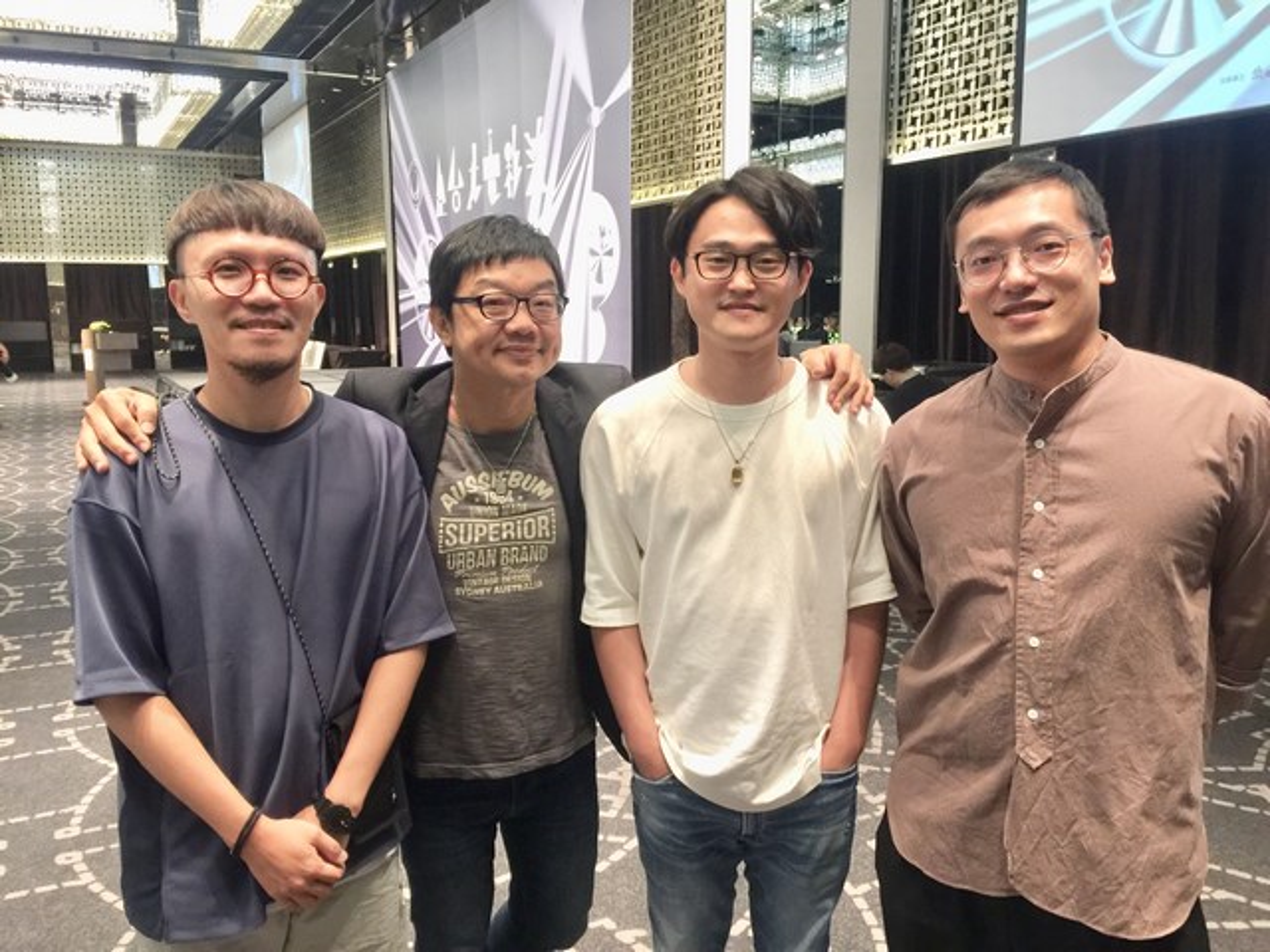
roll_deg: -0.9
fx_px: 1064
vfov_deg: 48.2
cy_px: 476
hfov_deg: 61.7
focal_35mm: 29
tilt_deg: -7.9
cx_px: 635
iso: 100
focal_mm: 4.15
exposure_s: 1/10
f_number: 2.2
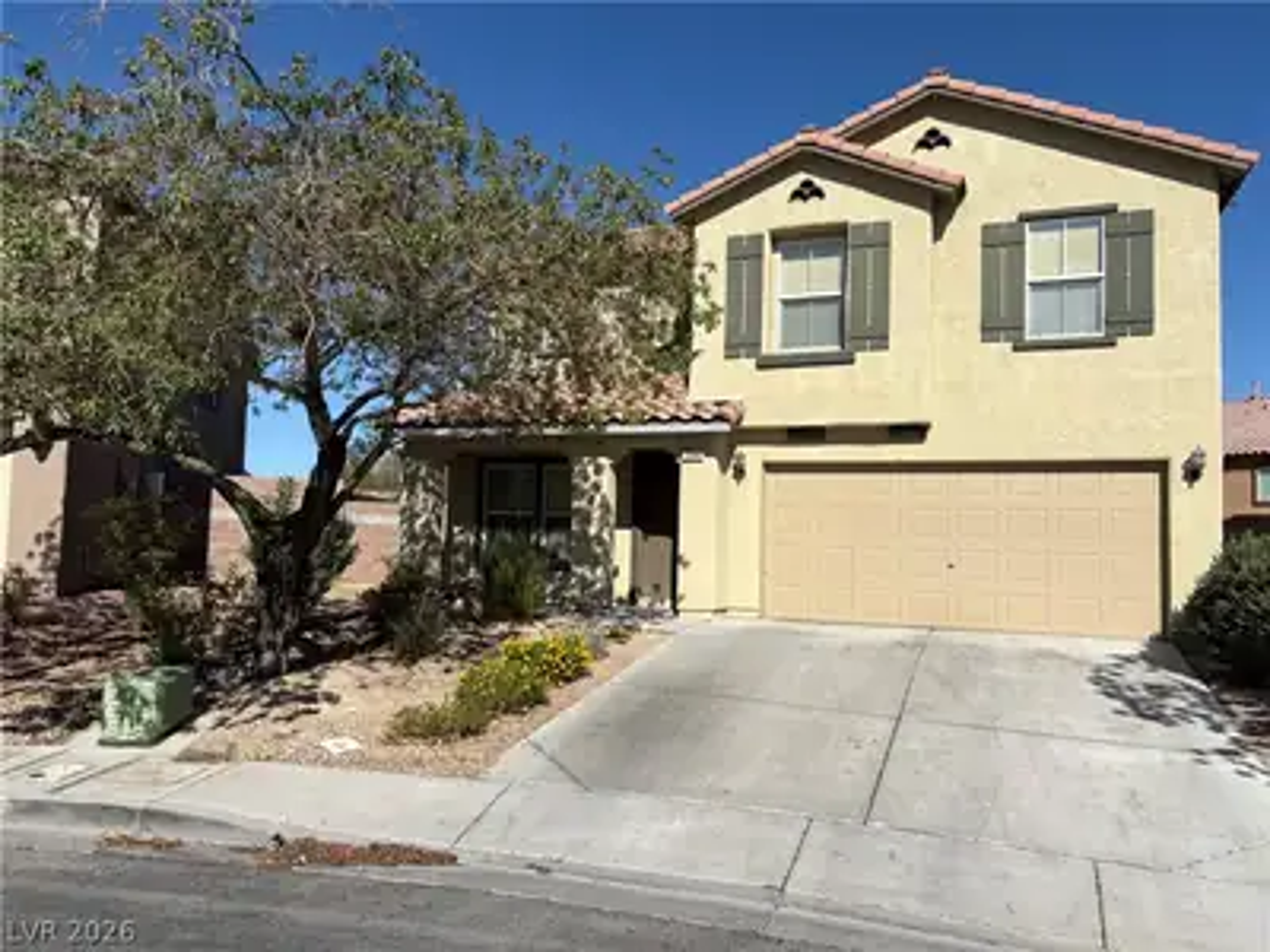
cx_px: 635
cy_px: 476
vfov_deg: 53.1
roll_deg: -1.6
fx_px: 954
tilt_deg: +5.3
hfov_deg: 67.3
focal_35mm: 26
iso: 50
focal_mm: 5.96
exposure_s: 1/5814
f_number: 1.6
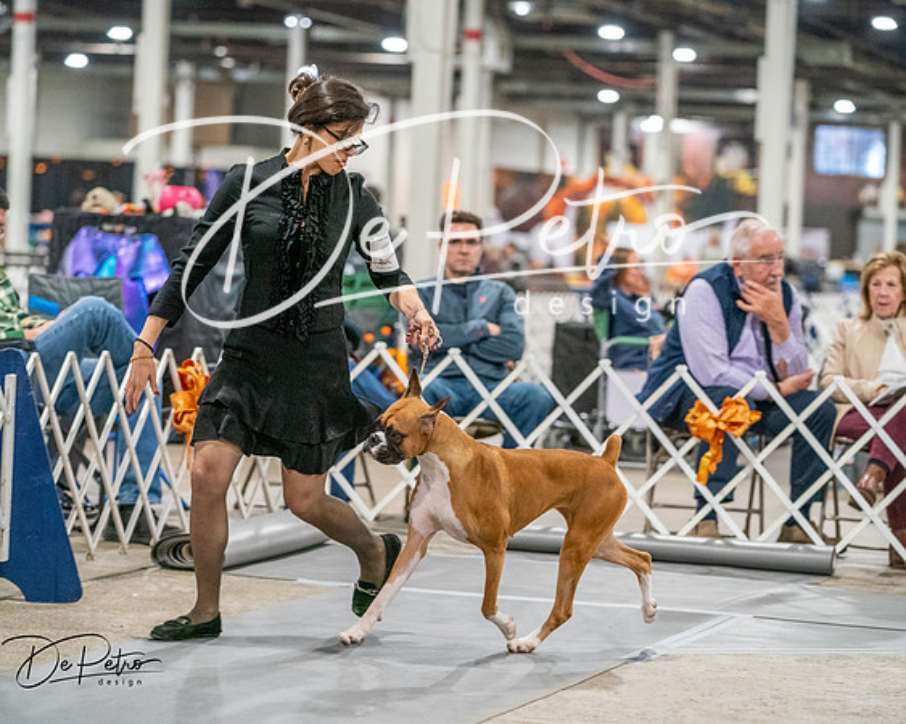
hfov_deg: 14.4
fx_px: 3592
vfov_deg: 11.5
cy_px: 362
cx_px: 453
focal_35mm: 134
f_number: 3.5
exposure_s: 1/250
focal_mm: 119
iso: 6400
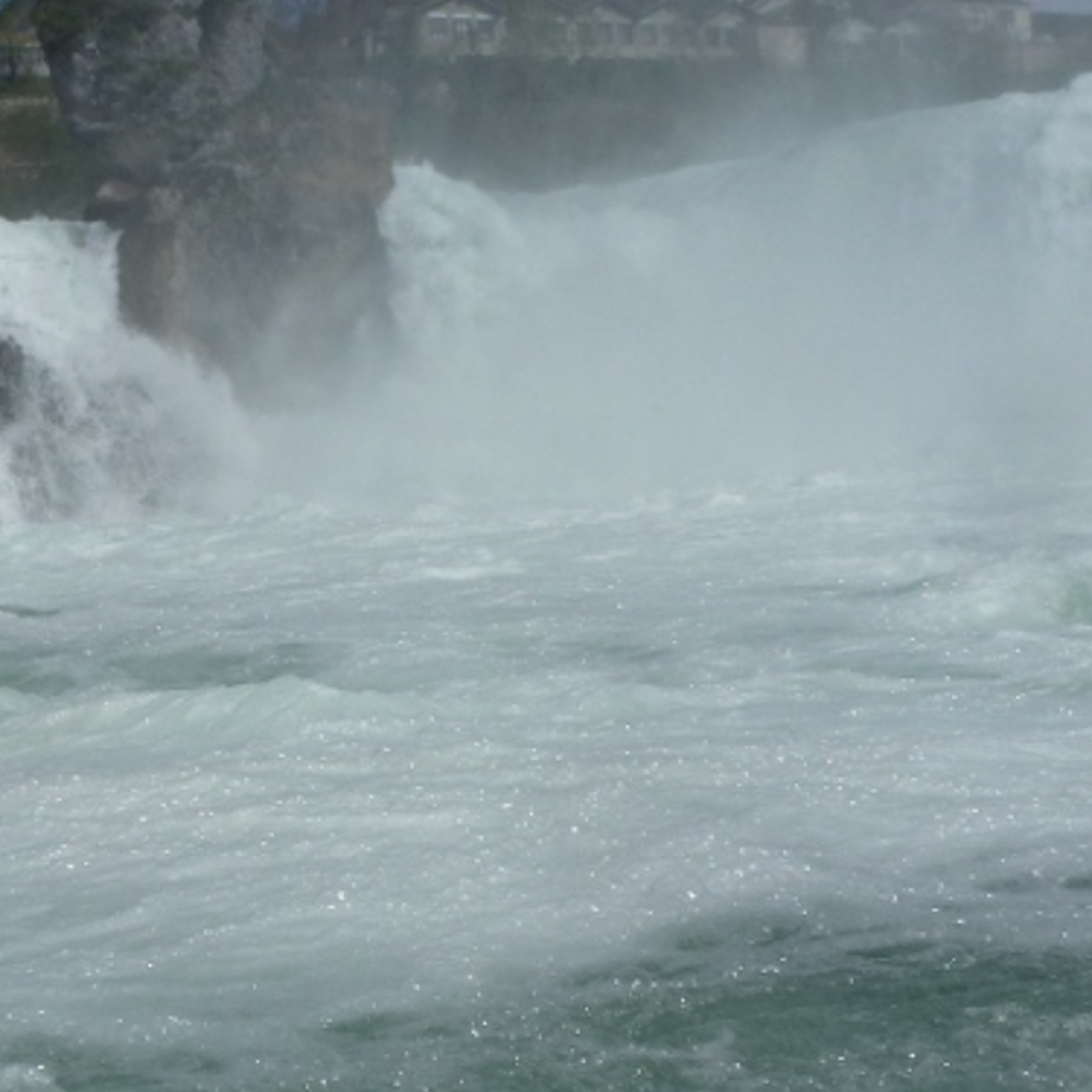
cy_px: 745
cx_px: 314
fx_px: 2070
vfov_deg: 29.3
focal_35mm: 58
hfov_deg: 29.2
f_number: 5
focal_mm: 4.3
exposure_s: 1/2000
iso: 100
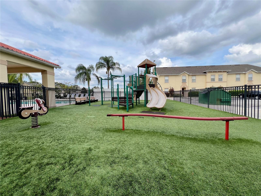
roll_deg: +1.4
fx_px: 98
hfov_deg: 106.2
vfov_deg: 89.9
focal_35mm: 13
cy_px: 98
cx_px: 130
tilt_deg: -2.2
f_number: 1.8
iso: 32
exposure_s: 1/889
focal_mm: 1.57
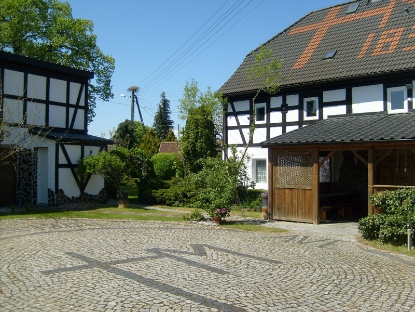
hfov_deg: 52.6
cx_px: 208
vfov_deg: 40.7
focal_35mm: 35
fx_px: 420
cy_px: 156
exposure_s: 1/350
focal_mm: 5.8
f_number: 7.1
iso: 80
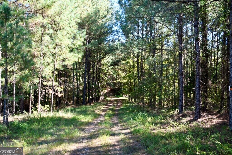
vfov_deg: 47.9
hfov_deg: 67.4
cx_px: 116
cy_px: 78
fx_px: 174
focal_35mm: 27
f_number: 6.3
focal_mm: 18
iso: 1000
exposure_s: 1/320
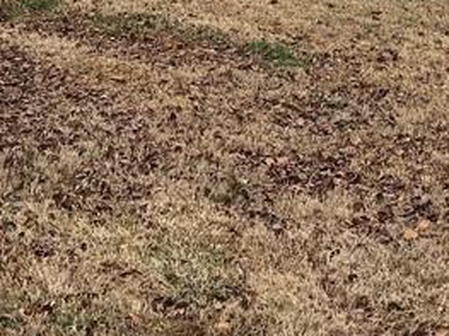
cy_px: -123
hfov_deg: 18.0
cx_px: 266
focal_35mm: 109
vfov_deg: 13.0
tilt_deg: -2.3
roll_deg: +2.3
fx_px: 1413
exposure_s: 1/855
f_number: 1.8
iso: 20
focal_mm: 3.99
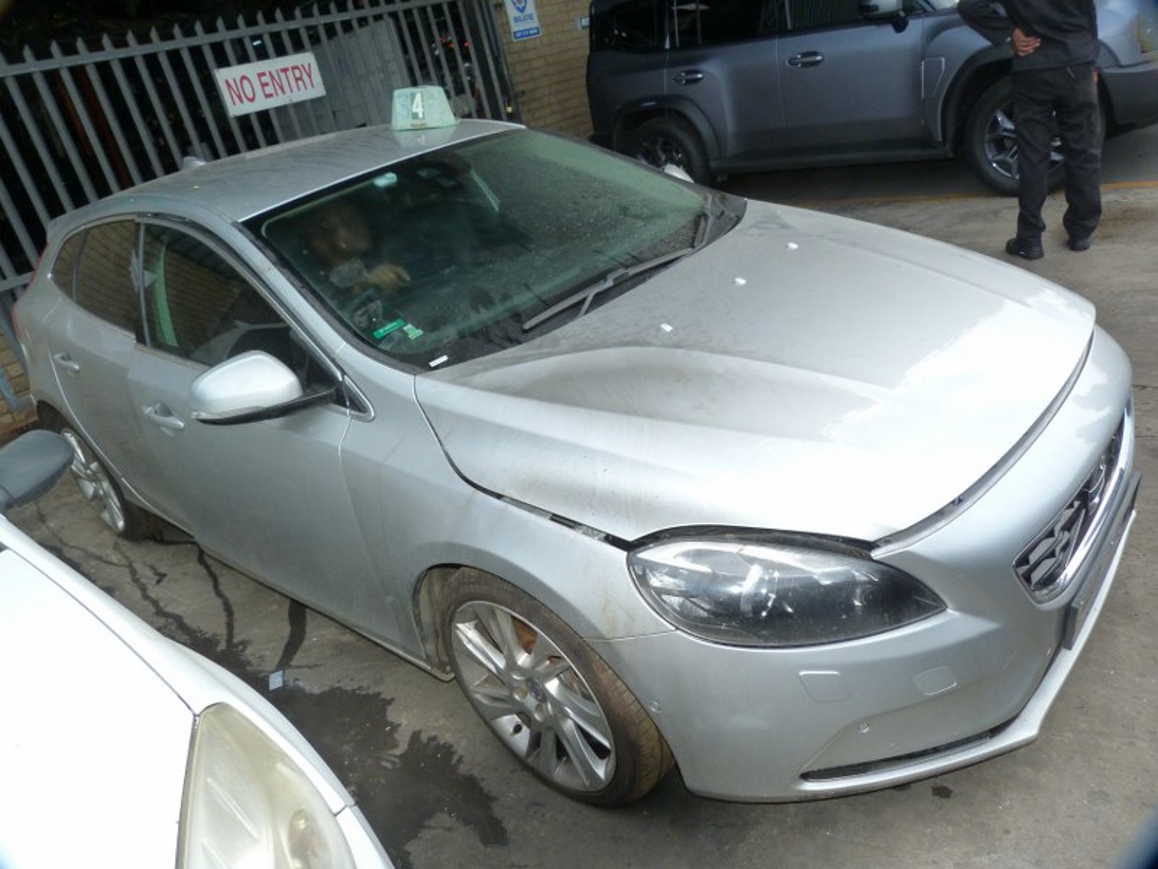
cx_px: 579
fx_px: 836
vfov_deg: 54.9
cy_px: 434
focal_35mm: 25
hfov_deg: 69.4
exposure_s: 1/200
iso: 125
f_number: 4
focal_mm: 4.5
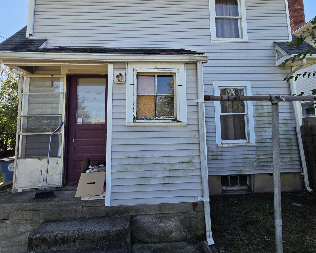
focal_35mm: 17
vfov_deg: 76.7
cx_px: 157
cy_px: 112
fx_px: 159
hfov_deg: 89.6
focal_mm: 2.2
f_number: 2.2
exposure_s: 1/1709
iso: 100
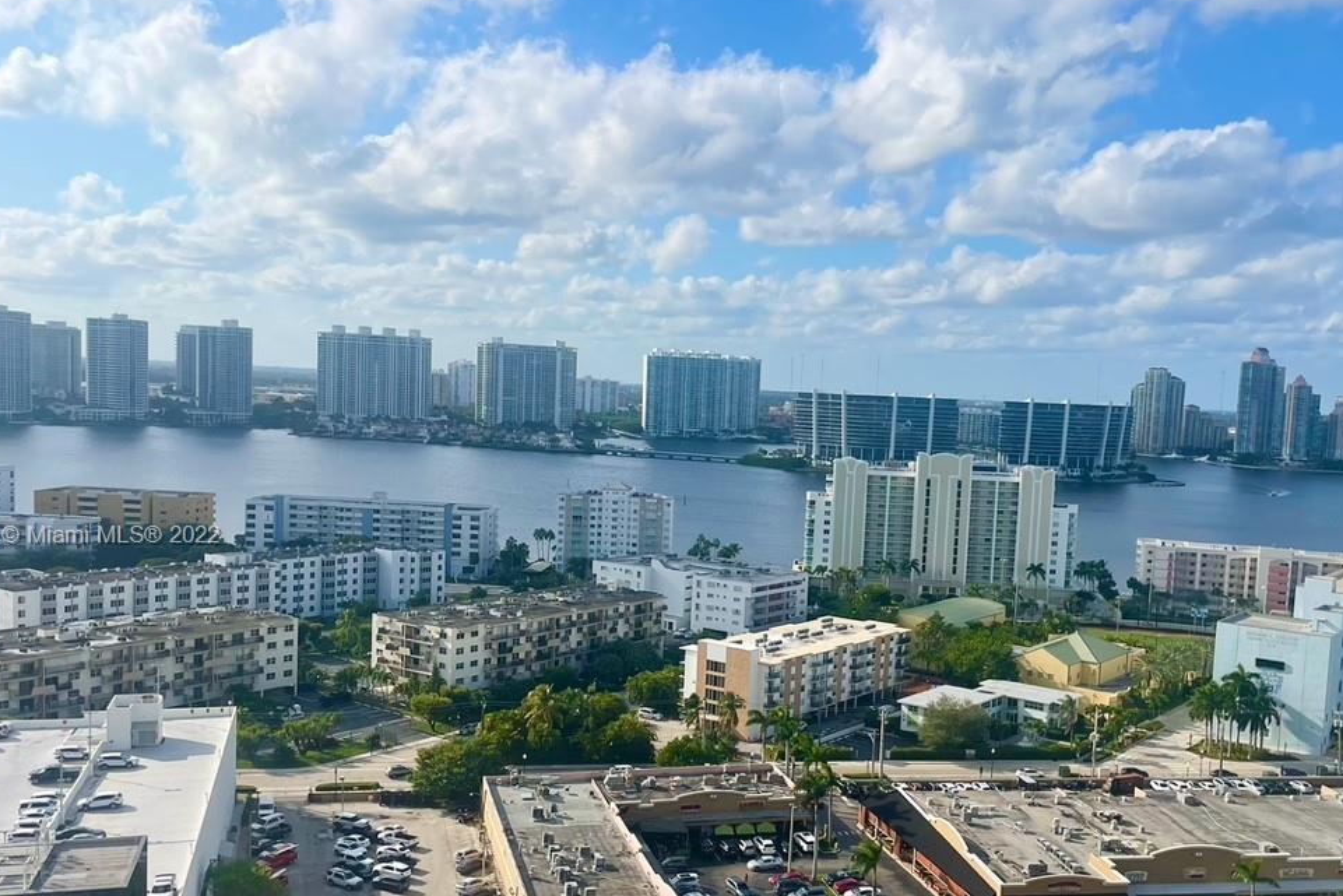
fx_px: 1343
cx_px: 769
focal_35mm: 36
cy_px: 538
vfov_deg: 36.7
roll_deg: -2.4
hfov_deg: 52.9
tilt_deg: -6.1
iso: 32
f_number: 1.6
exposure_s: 1/6135
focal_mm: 4.2
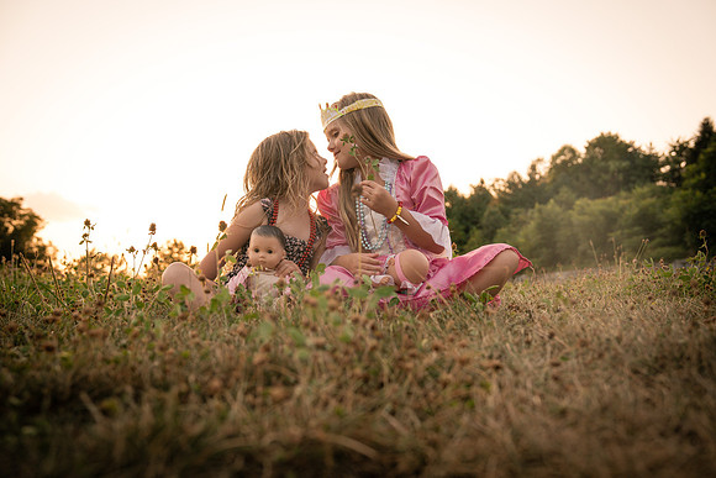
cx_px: 358
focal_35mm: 38
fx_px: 756
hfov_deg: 50.7
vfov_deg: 35.1
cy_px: 239
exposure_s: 1/500
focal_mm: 38
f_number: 3.5
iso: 250
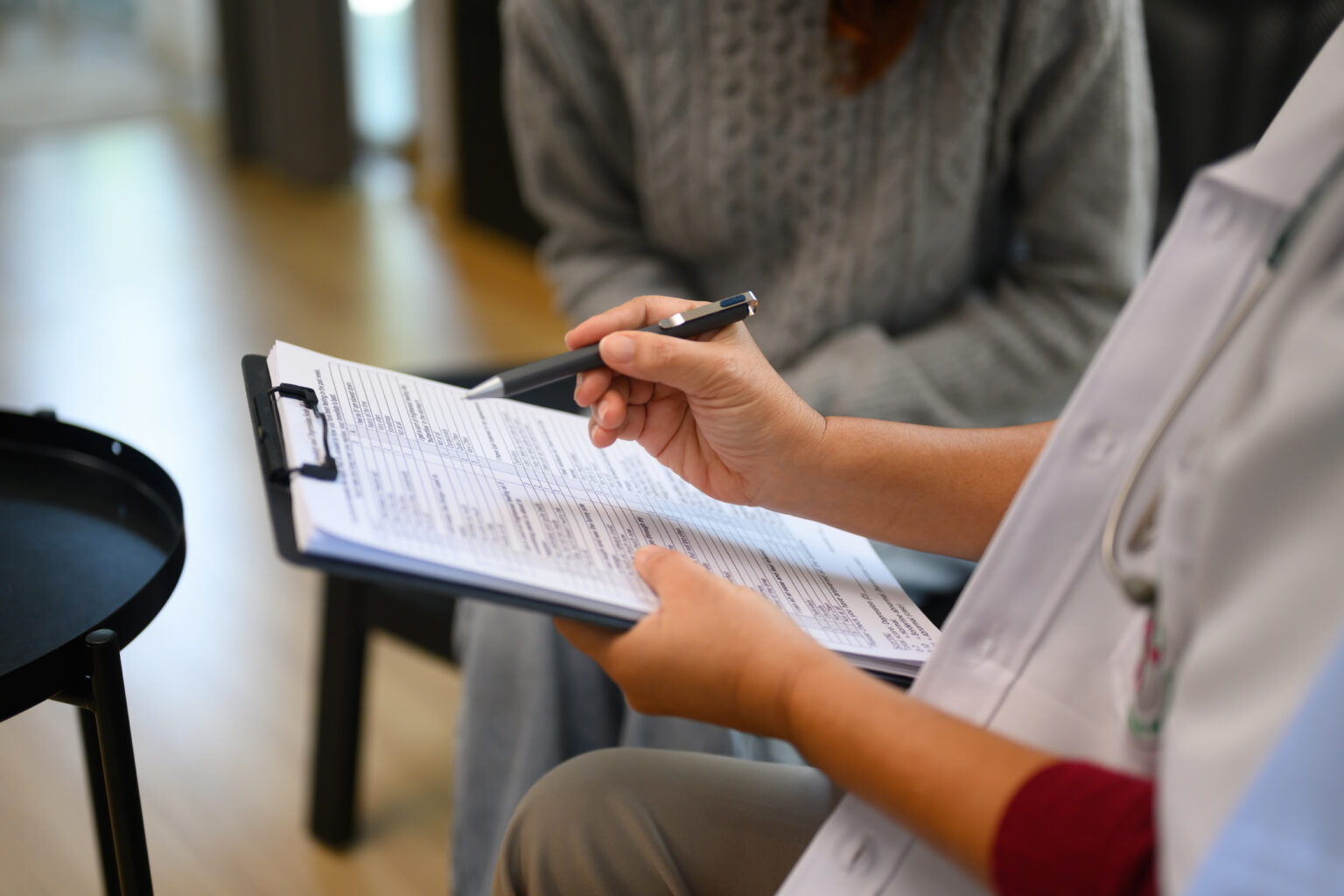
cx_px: 672
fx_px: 1867
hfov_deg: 39.6
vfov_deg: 27.0
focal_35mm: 50
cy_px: 448
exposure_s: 1/320
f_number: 1.8
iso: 500
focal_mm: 50
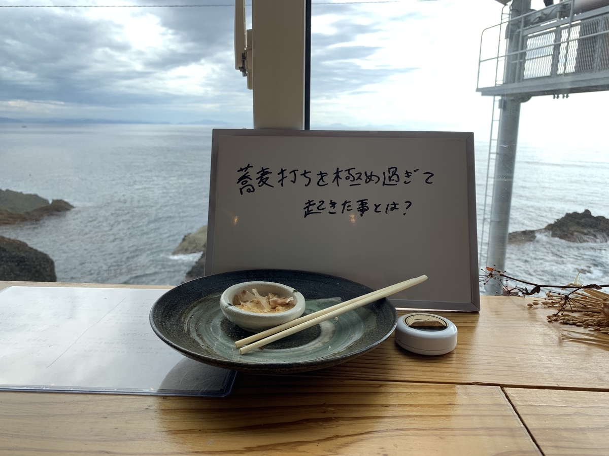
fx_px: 457
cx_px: 304
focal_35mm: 26
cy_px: 228
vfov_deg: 53.1
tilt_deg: -14.0
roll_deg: -1.1
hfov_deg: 67.3
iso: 25
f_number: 1.8
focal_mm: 4.25
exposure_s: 1/205
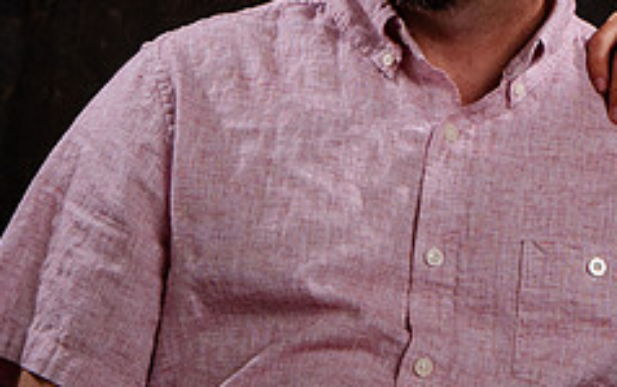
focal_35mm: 283
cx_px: 767
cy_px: 1
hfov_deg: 7.3
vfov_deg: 4.6
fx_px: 4761
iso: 1000
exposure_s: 1/160
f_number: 8
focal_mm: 60
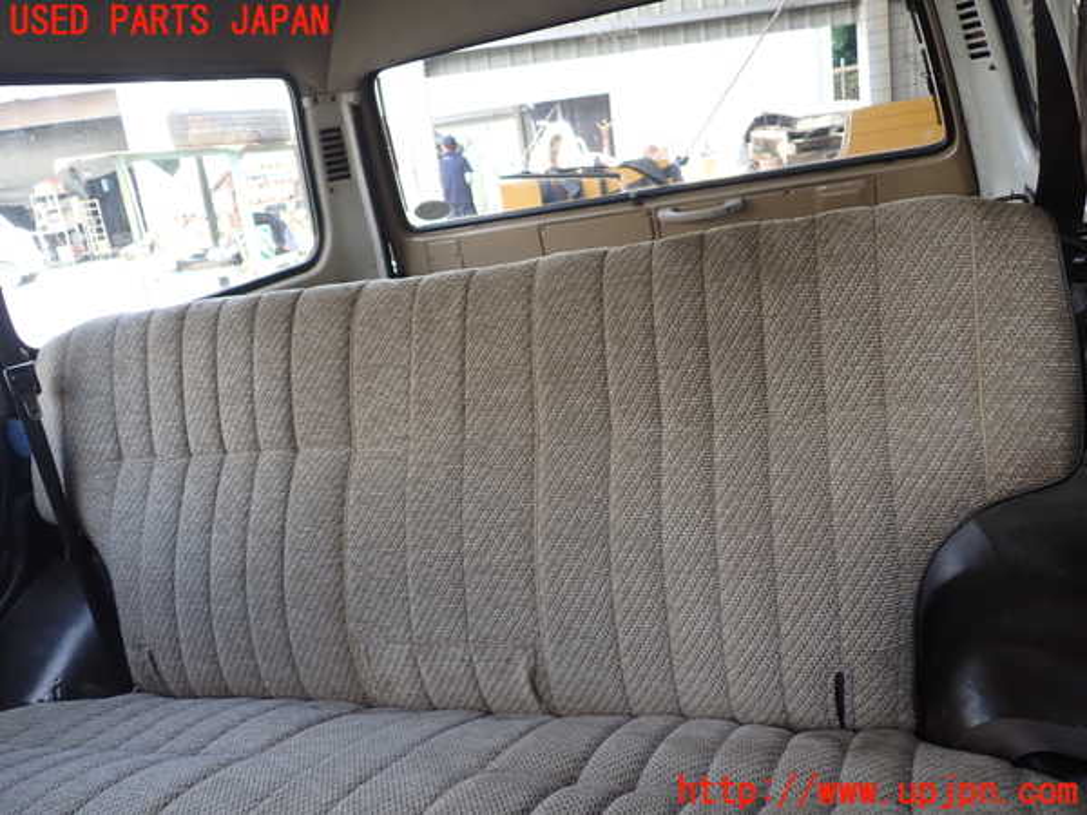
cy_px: 408
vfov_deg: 46.8
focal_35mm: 30
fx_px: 942
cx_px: 544
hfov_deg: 60.0
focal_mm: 5.4
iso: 100
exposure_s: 1/80
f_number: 2.3
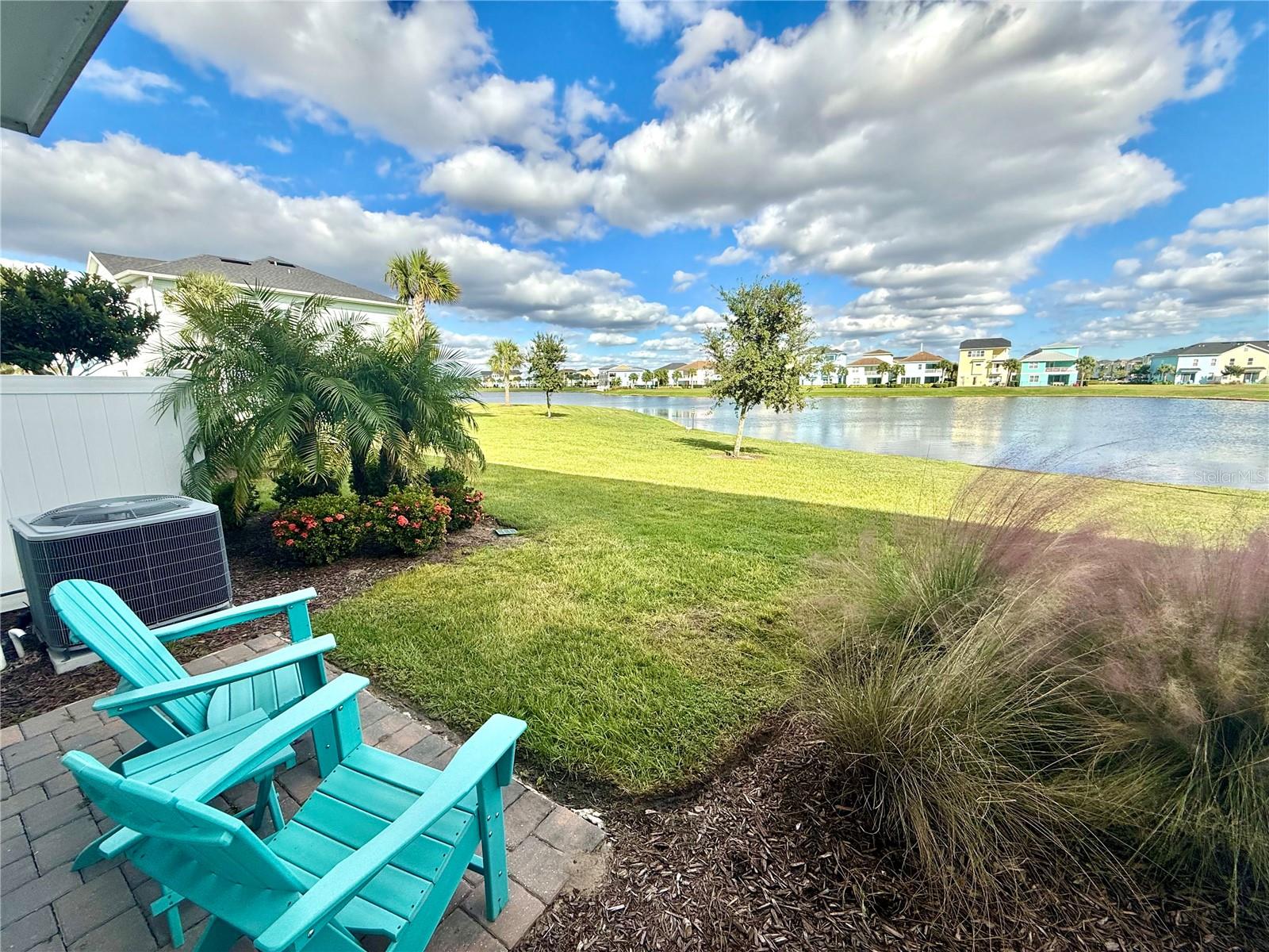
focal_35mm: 14
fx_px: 513
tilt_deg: -9.8
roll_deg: +0.9
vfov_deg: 85.7
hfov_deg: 102.1
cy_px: 476
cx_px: 634
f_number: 2.2
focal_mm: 2.22
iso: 50
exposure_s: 1/1656
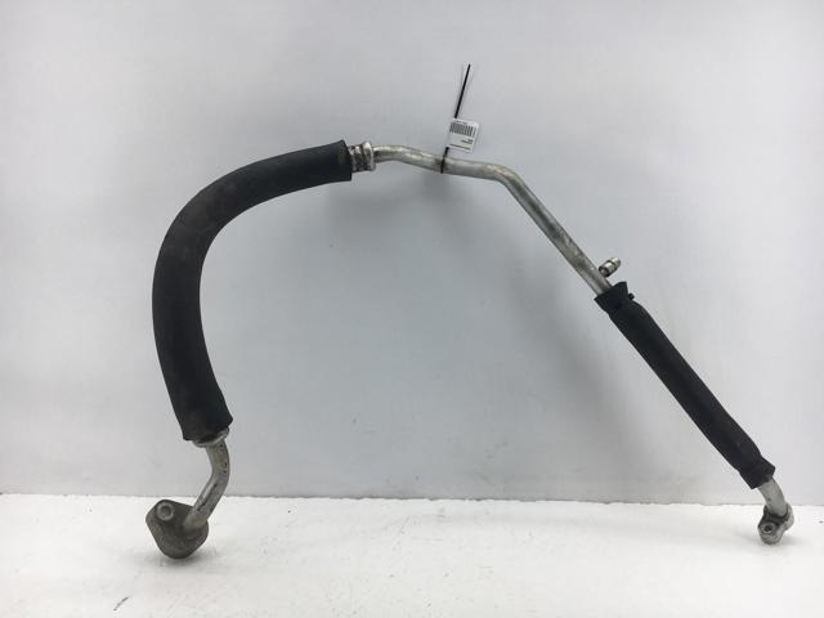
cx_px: 412
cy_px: 309
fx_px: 690
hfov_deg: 61.7
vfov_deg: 48.2
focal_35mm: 29
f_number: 2.2
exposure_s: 1/264
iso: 25
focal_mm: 4.15
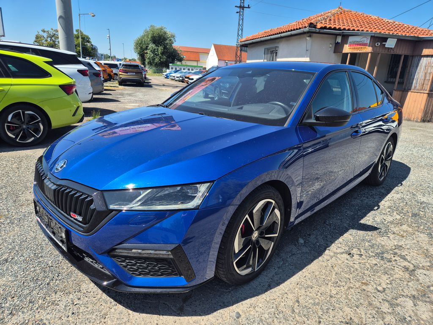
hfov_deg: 73.9
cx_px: 216
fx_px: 288
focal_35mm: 23
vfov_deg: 58.9
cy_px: 162
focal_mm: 5.4
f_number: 1.8
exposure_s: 1/1236
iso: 25
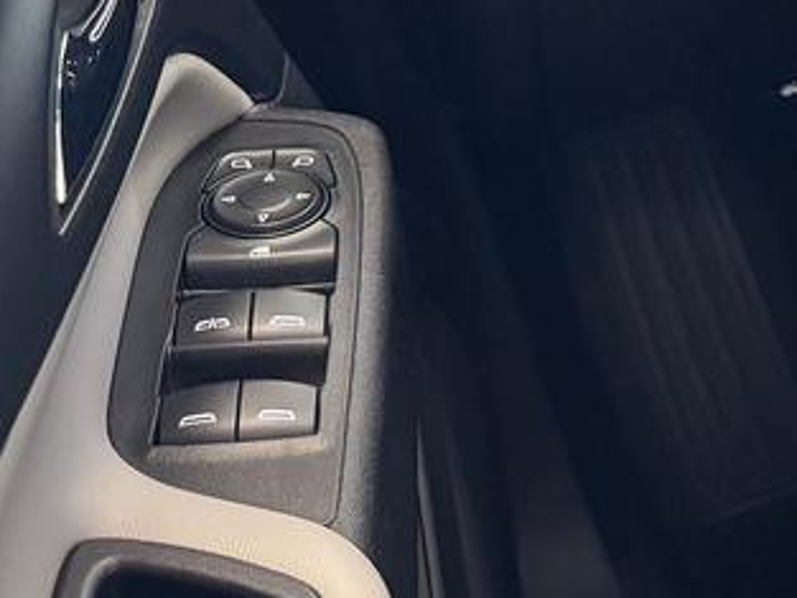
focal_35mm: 98
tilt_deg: -36.1
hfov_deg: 16.5
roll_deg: -4.8
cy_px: 69
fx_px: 2257
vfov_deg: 14.9
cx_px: 1464
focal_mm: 6.76
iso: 800
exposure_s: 1/60
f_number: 1.78
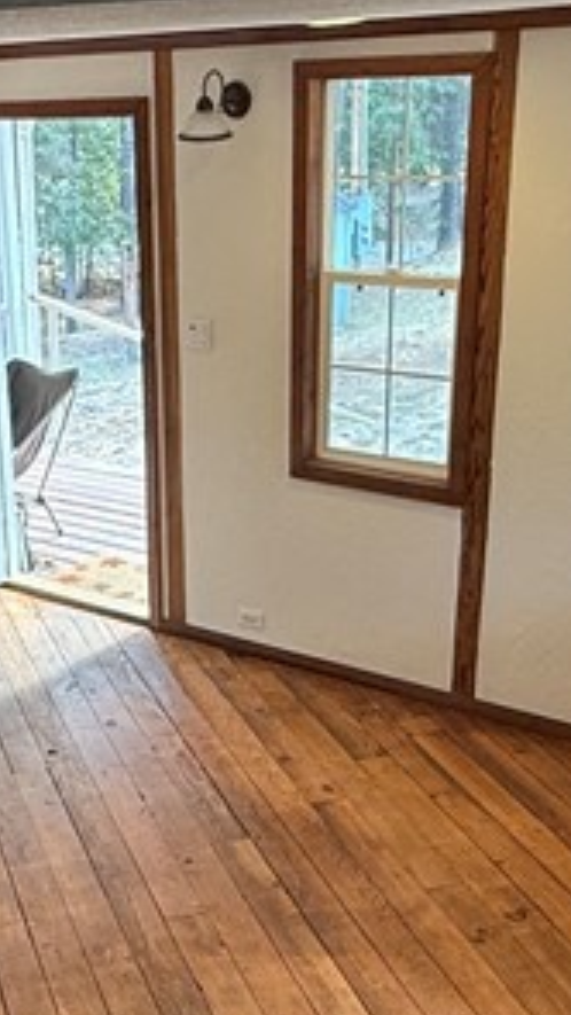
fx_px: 1426
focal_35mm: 53
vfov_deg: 38.7
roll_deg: +3.2
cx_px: 72
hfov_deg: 22.2
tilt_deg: -23.9
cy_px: 678
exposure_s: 1/120
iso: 125
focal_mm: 2.22
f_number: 2.2
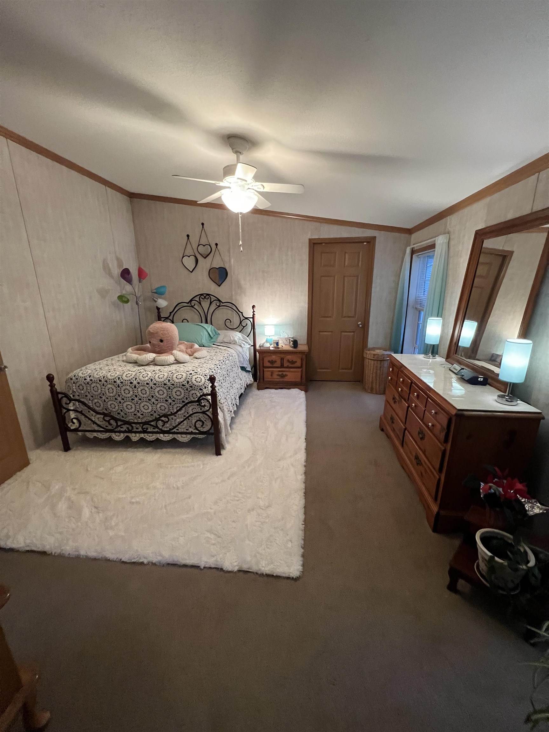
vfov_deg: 106.2
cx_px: 274
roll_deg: +0.6
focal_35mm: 13
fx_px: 275
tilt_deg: -15.6
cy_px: 366
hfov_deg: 89.9
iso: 640
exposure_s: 1/60
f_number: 1.8
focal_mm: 1.57
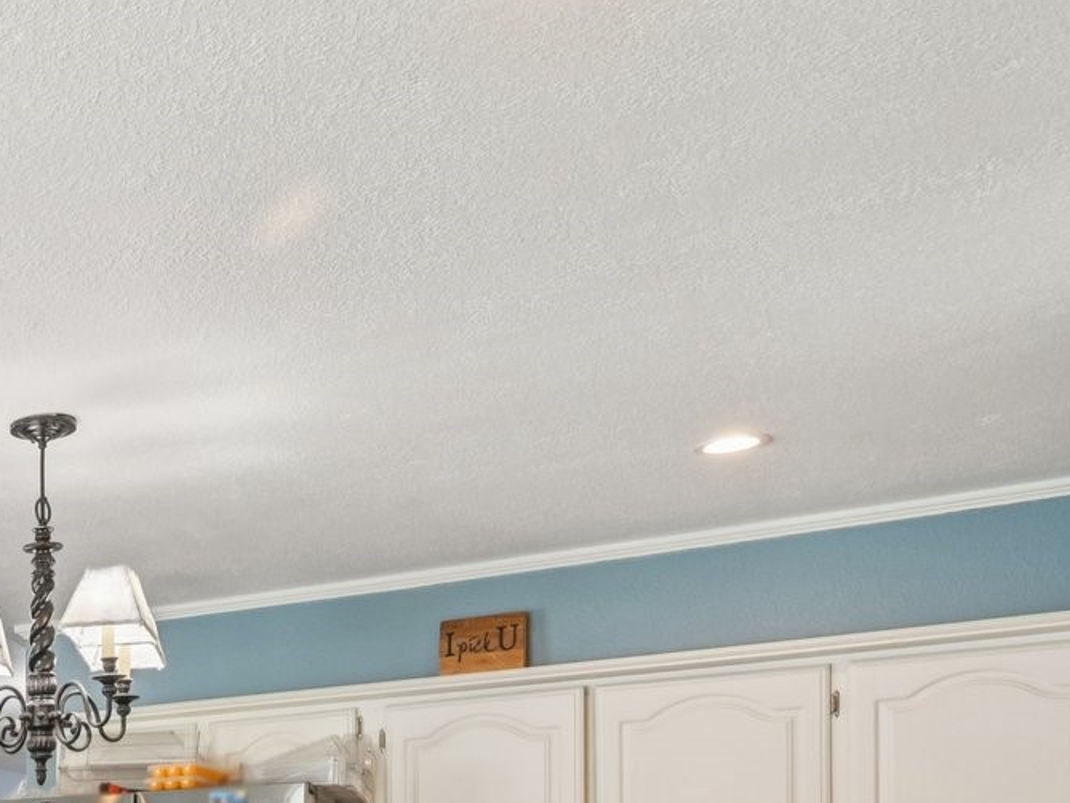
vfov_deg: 25.5
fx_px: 1591
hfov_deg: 28.2
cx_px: -430
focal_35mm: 51
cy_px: 956
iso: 400
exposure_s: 1/10
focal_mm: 17.5
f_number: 8
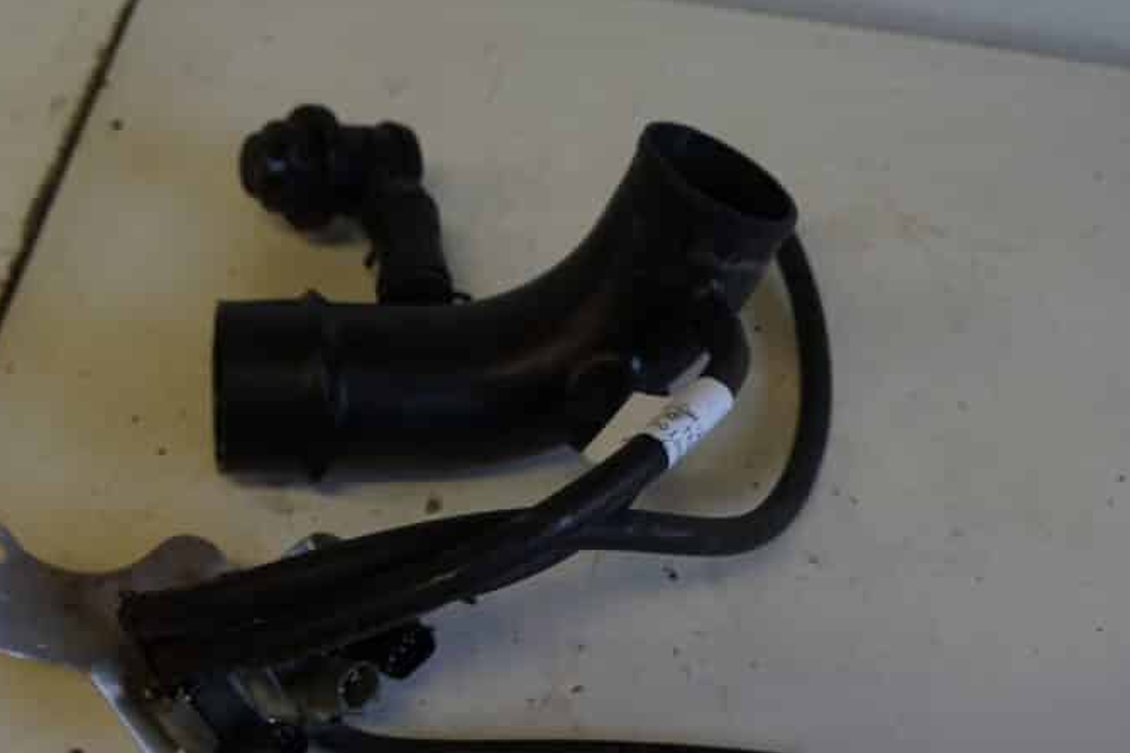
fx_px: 1443
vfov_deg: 29.0
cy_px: 519
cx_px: 551
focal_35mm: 46
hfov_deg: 42.8
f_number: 4
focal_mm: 20
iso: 500
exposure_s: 1/60
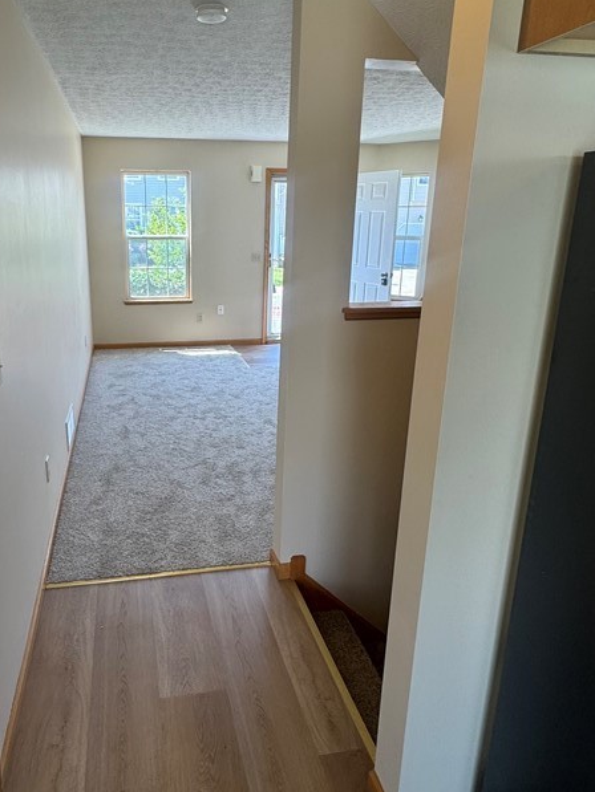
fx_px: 550
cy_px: 367
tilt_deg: -14.8
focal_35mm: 24
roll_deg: -0.1
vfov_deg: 71.5
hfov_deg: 56.0
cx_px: 212
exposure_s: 1/120
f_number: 2.2
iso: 50
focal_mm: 2.22
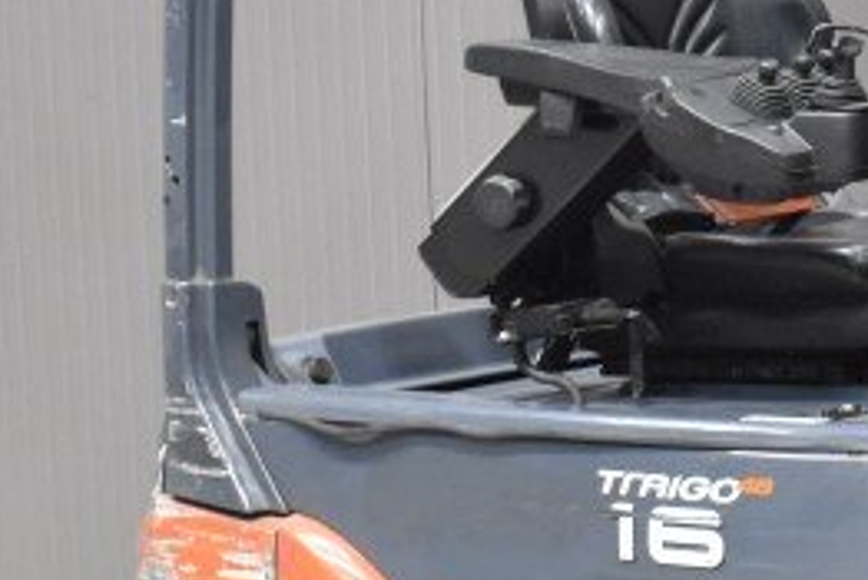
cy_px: 245
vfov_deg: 9.1
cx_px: 1120
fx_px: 3643
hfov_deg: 13.1
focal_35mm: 151
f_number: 5.6
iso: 1600
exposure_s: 1/15
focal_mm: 22
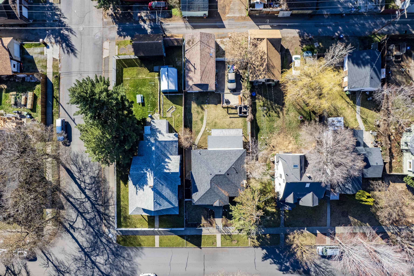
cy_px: 138
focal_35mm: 22
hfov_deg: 78.6
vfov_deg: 57.2
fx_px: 253
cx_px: 207
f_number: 2.8
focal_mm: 8.38
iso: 130
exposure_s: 1/1600
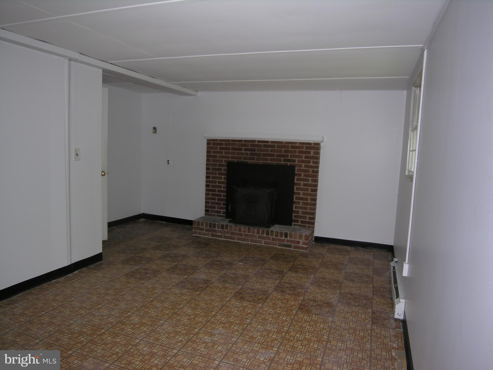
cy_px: 185
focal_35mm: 24
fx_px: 342
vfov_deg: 56.8
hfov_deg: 71.6
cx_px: 246
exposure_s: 1/60.1
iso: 50
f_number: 2.6
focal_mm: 6.1
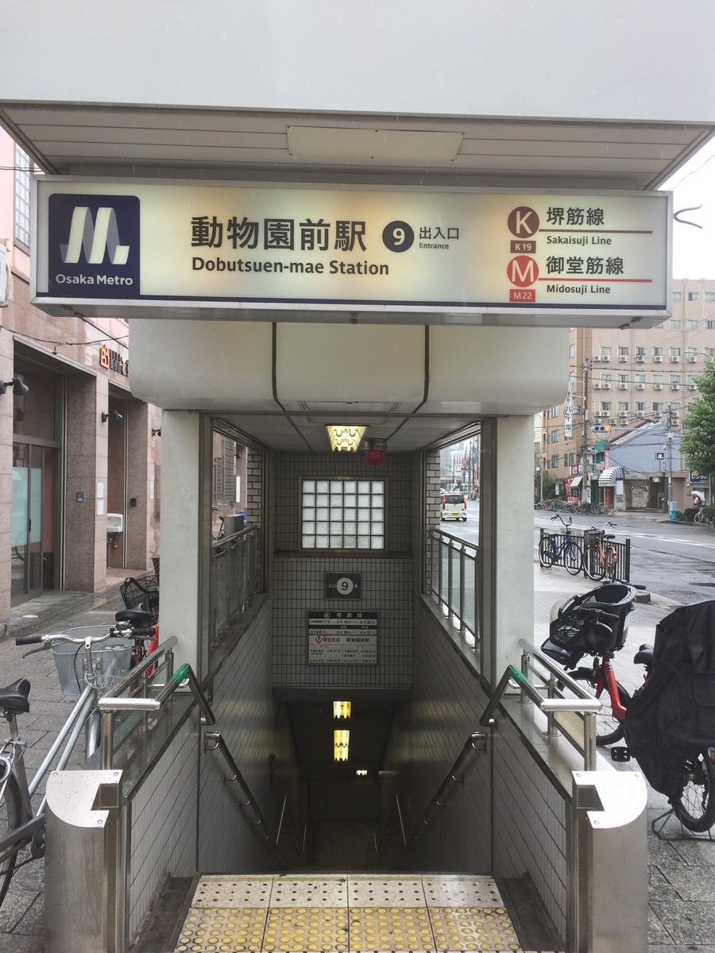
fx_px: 799
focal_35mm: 29
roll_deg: +1.6
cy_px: 476
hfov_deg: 48.2
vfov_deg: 61.7
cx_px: 358
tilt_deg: -0.5
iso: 32
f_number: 2.2
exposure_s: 1/446
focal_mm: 4.15
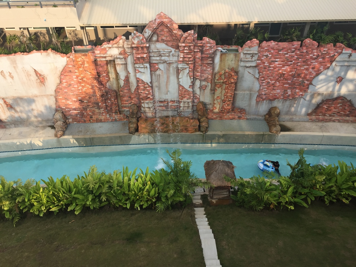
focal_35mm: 29
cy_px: 134
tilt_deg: -41.9
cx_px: 178
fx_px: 298
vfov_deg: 48.2
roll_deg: -1.3
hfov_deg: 61.7
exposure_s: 1/824
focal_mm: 4.15
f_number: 2.2
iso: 32
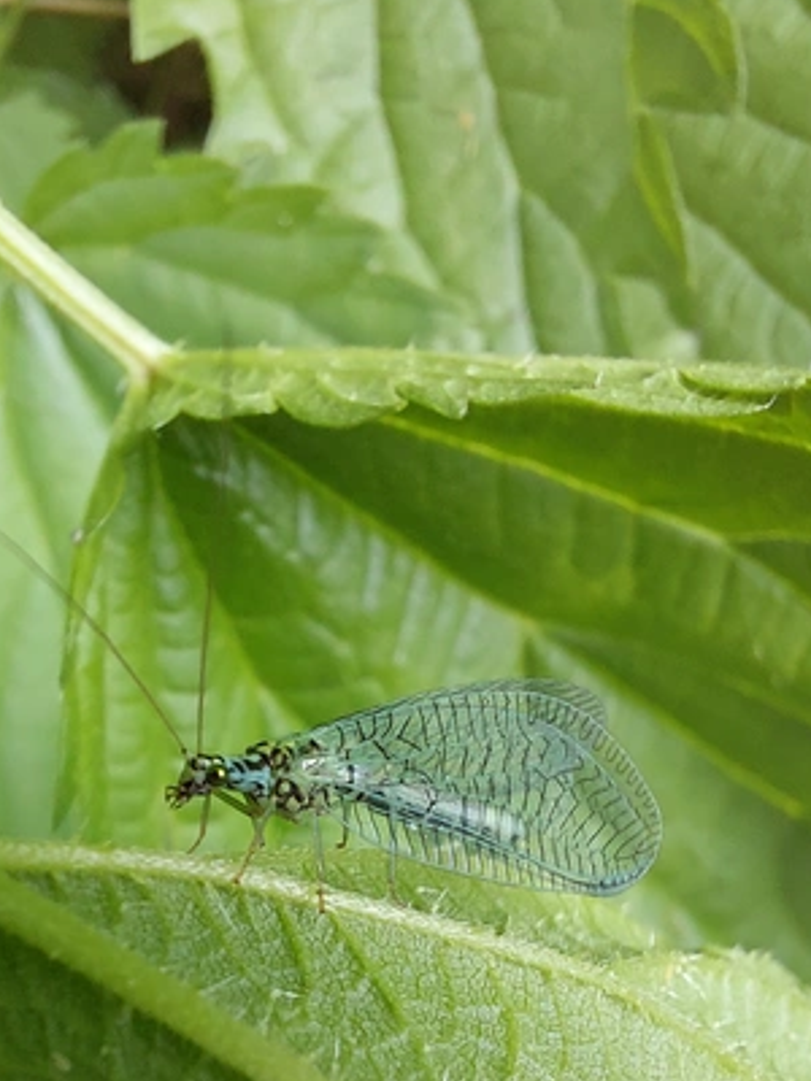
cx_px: 200
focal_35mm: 40
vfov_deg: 44.7
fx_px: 1250
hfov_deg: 35.2
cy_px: 849
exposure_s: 1/40
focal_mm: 2.13
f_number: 2.4
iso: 64
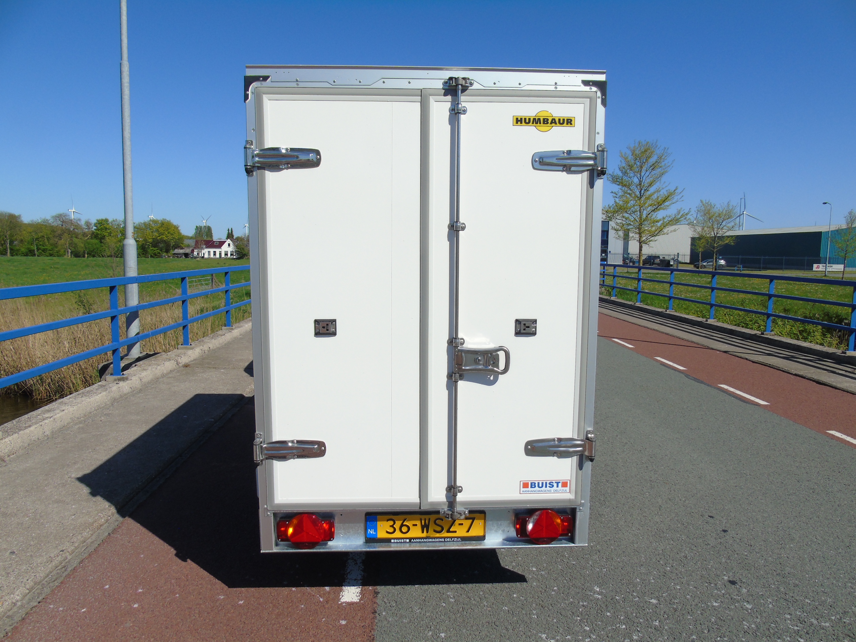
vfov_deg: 54.9
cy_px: 321
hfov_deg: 69.4
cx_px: 428
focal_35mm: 25
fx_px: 618
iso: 80
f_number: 4
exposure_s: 1/1000
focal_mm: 4.4
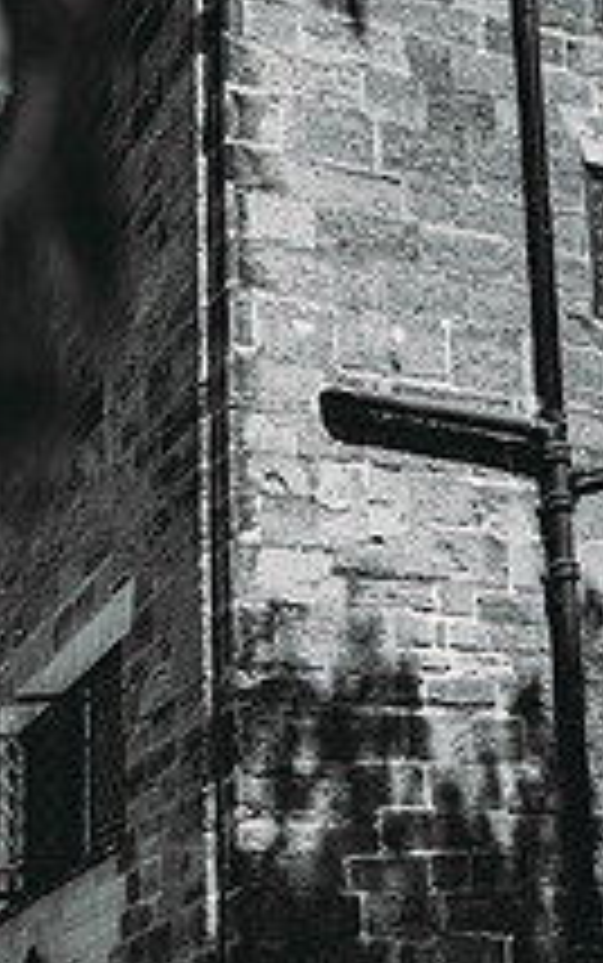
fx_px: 1969
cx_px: 596
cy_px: 554
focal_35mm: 75
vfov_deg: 27.4
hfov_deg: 17.0
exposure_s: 1/2000
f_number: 2.5
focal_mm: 35
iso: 100
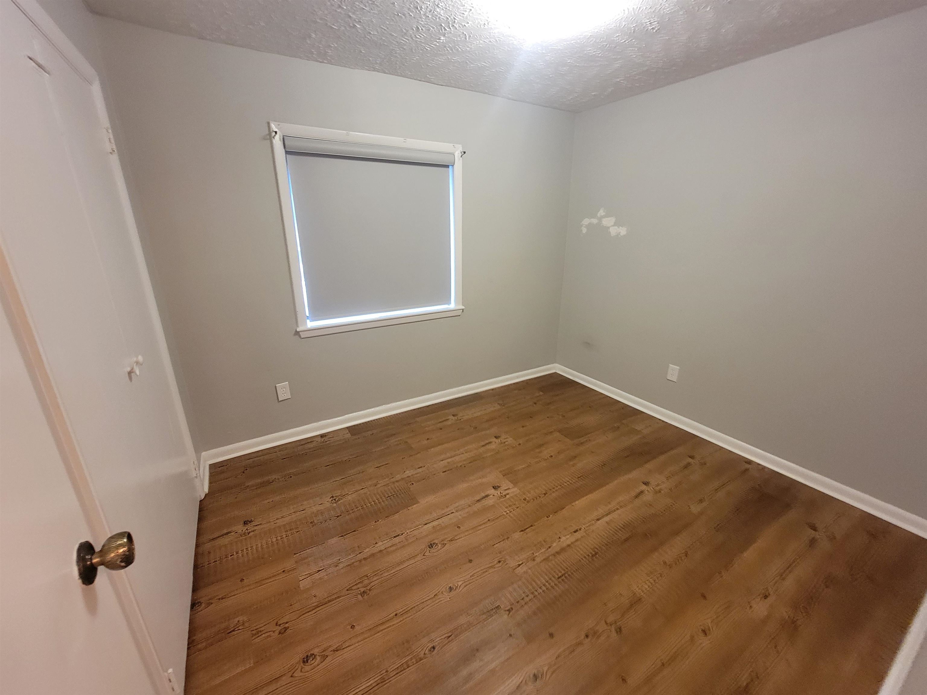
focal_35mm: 13
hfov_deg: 106.2
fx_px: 348
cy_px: 348
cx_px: 464
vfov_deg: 89.9
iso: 500
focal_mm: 2.2
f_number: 2.2
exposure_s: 1/30
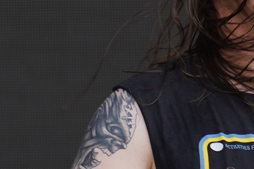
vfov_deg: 1.8
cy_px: -43
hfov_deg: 2.7
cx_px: 17
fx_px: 5462
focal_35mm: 774
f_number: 5
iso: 100
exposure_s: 1/200
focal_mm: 105
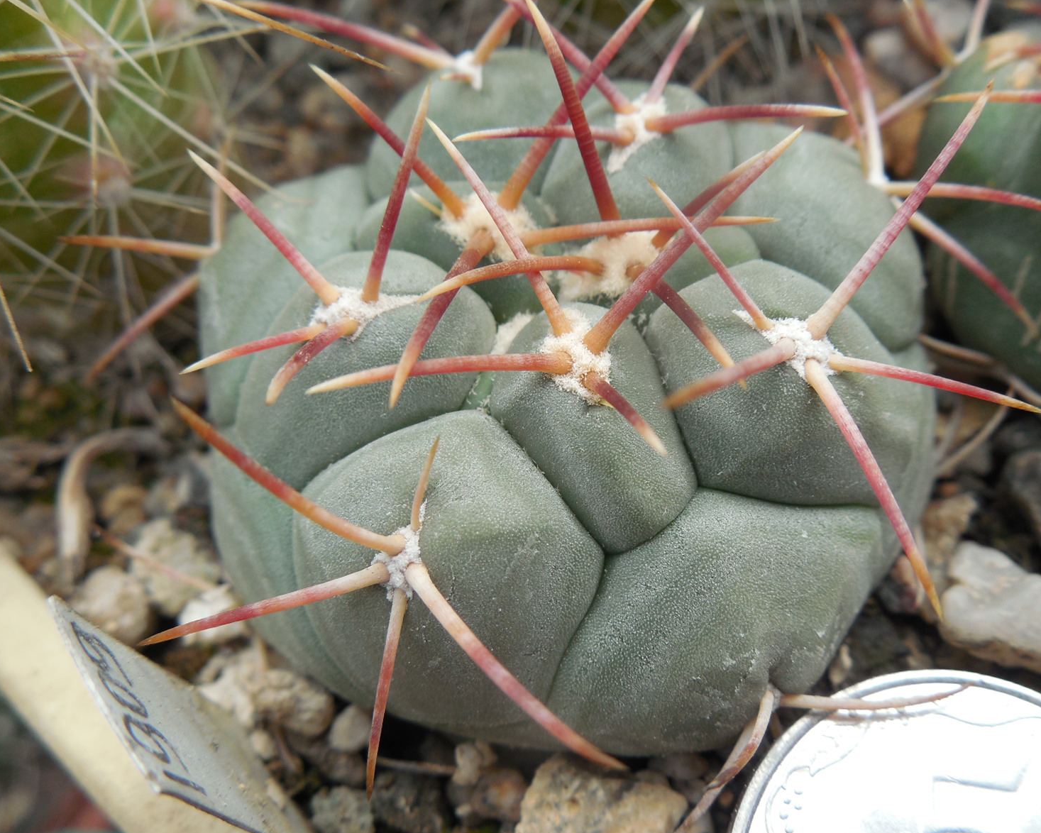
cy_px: 424
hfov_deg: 54.1
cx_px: 565
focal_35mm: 33
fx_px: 1017
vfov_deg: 44.6
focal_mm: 5.6
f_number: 3.6
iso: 125
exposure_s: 1/200
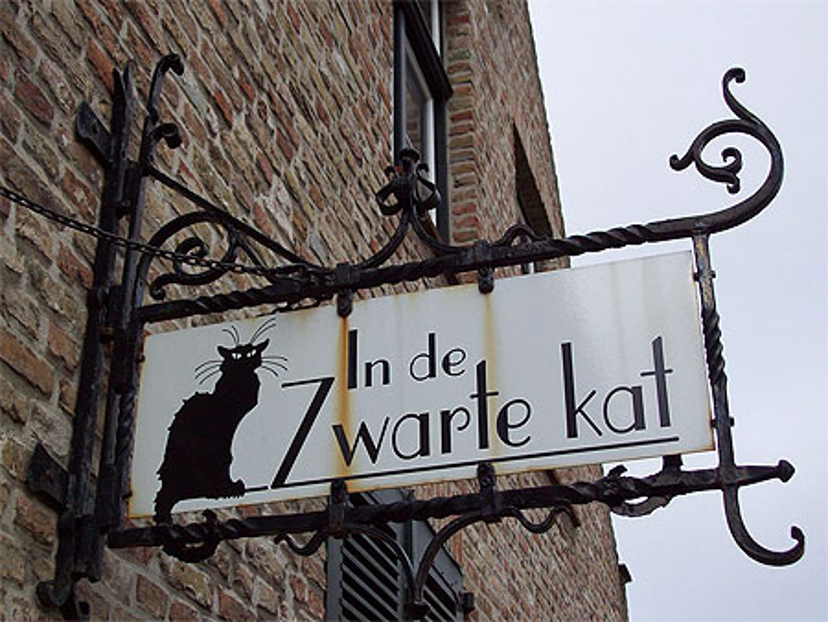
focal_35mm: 56
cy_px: 311
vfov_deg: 26.1
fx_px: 1340
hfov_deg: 34.3
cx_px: 414
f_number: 3.4
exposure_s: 1/474
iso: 80
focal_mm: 9.4
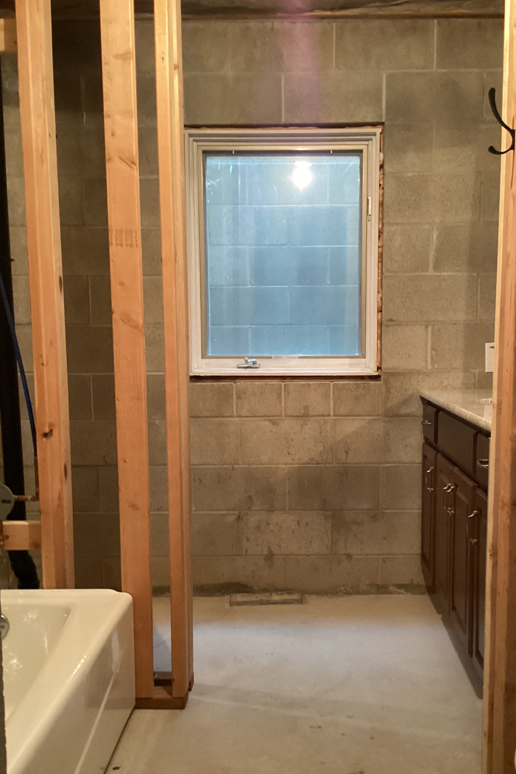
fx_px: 860
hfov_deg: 33.4
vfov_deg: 48.3
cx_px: 290
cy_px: 446
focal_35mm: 40
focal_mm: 3.3
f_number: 2.4
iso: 400
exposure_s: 1/30
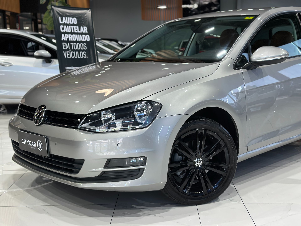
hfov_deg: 39.7
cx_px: 150
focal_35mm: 48
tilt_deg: -9.3
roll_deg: +1.2
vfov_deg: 30.3
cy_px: 113
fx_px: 417
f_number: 1.78
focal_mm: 6.86
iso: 125
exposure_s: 1/120
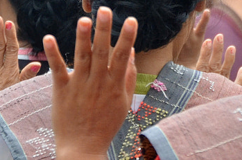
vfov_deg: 2.8
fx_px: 3226
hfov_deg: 4.3
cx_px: 456
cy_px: -52
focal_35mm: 481
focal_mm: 70
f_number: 5.6
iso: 640
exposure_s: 1/1000
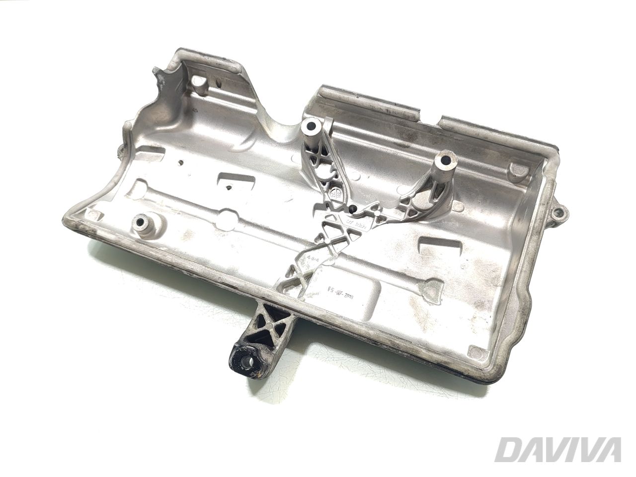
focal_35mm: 24
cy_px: 238
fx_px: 441
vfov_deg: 56.8
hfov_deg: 71.6
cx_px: 318
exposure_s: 1/100
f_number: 1.89
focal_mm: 5.89
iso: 250
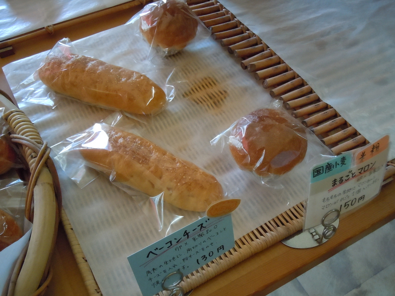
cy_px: 148
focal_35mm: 33
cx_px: 198
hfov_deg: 55.4
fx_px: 377
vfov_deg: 42.9
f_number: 4
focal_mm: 5.9
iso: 800
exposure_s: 1/125
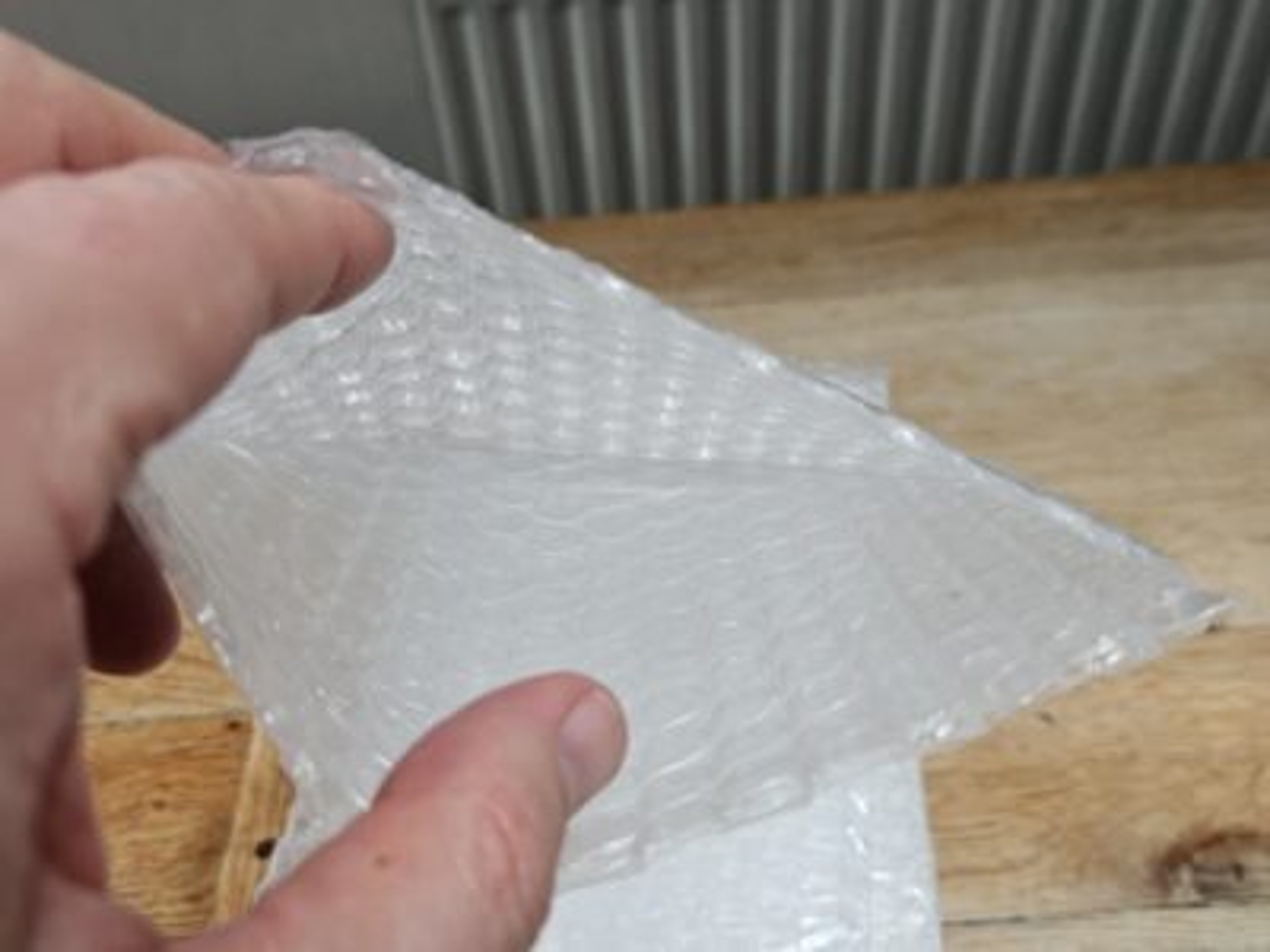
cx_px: 635
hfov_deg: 73.9
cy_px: 476
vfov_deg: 58.9
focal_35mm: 23
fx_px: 844
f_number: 1.8
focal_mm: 5.4
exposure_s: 1/180
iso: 80
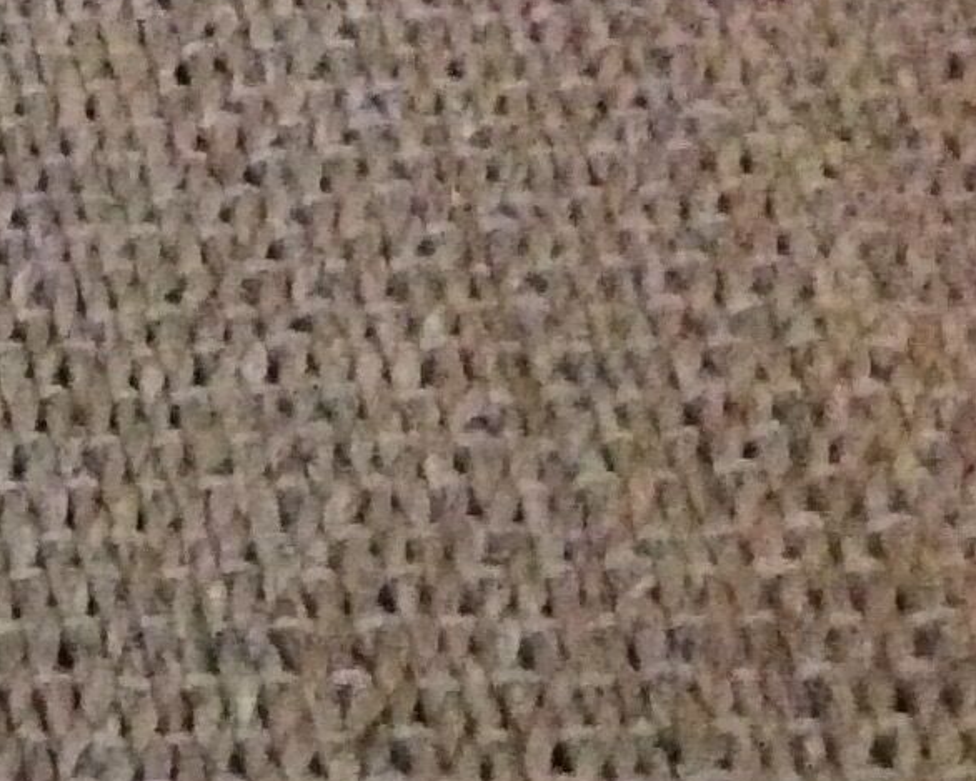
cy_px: 1351
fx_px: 3987
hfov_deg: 12.0
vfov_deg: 10.6
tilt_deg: -53.7
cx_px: -1153
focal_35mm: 138
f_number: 2.4
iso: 640
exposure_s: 1/17
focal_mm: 3.3
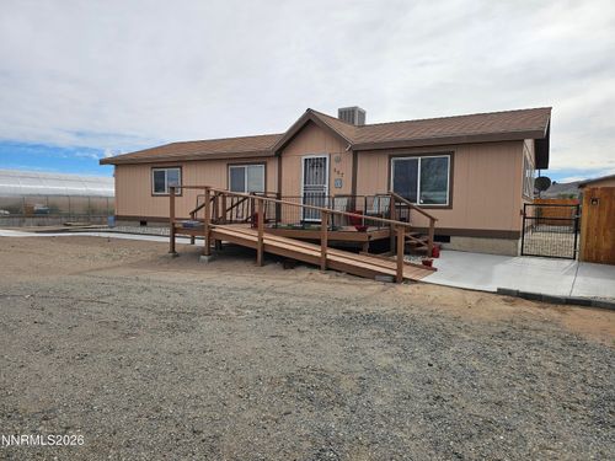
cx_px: 308
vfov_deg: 58.9
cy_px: 230
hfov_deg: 73.9
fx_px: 409
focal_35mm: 23
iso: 10
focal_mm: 6.3
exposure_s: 1/1542
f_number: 1.7
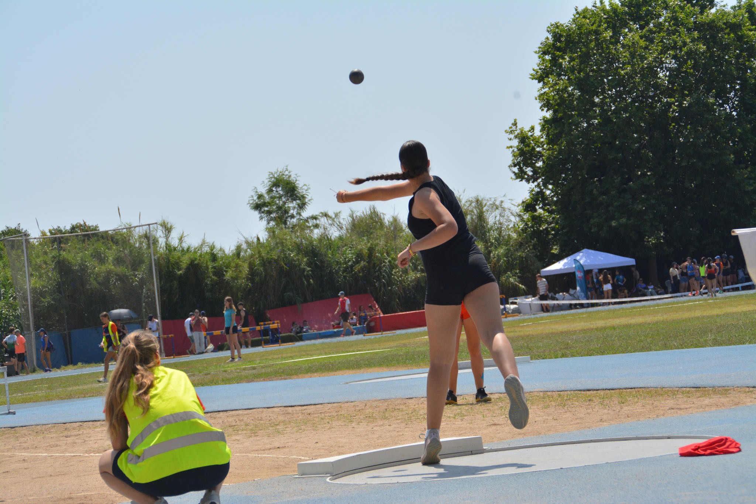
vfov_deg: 10.8
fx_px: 2677
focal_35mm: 128
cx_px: 378
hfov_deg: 16.1
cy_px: 252
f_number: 8
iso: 400
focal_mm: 85
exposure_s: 1/2000
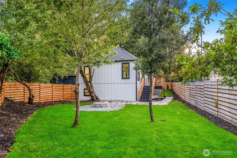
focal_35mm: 28
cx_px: 118
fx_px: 184
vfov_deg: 46.5
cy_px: 79
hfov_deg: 65.4
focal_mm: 28
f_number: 4
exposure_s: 1/160
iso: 320
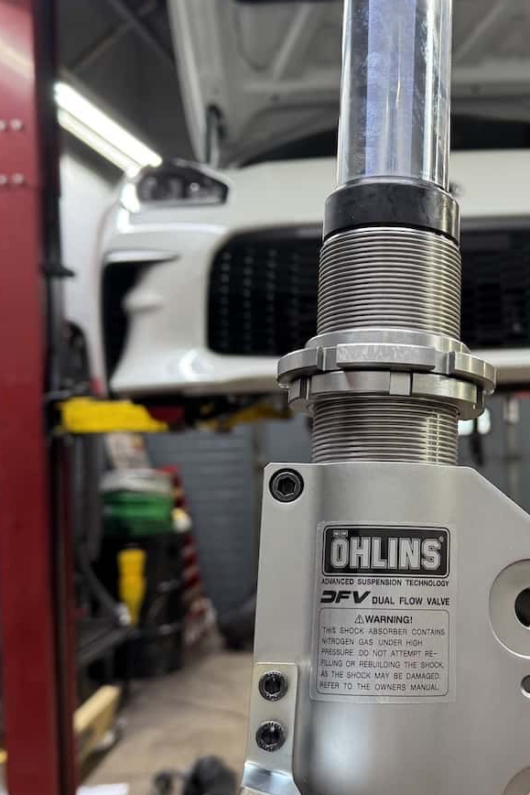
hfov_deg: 28.7
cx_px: 412
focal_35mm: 46
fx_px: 1015
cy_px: 374
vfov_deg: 42.7
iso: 250
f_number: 1.78
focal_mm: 6.76
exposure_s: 1/60
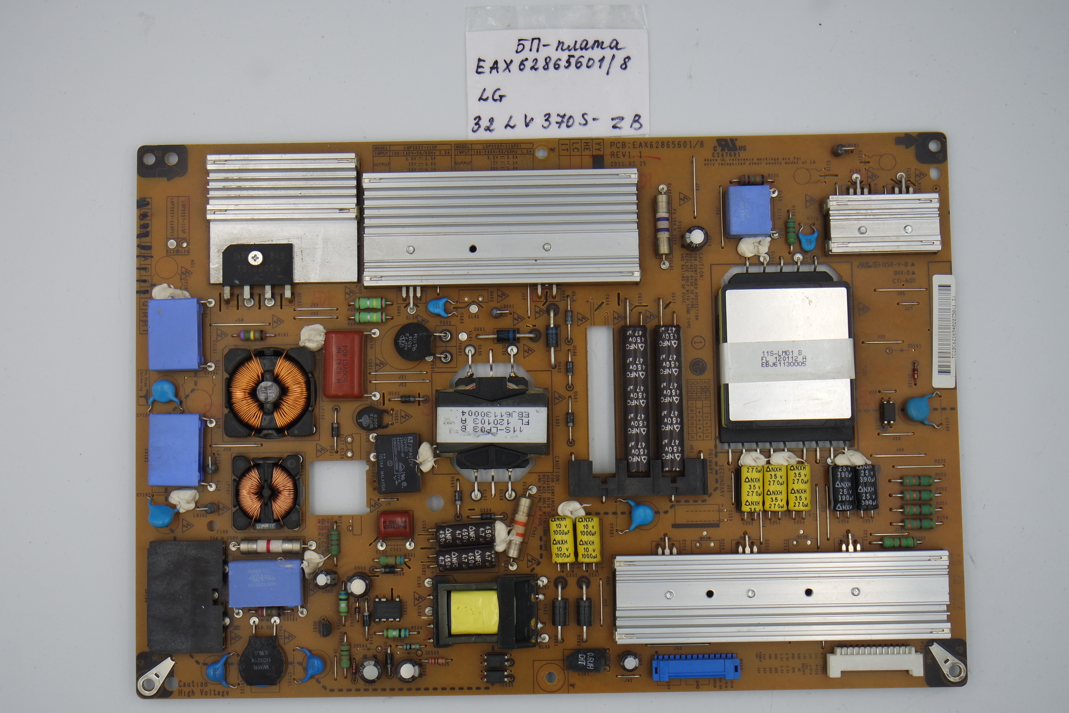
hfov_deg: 40.3
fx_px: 1455
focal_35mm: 49
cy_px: 356
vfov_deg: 27.5
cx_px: 525
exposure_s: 1/125
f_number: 5
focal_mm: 18
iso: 160
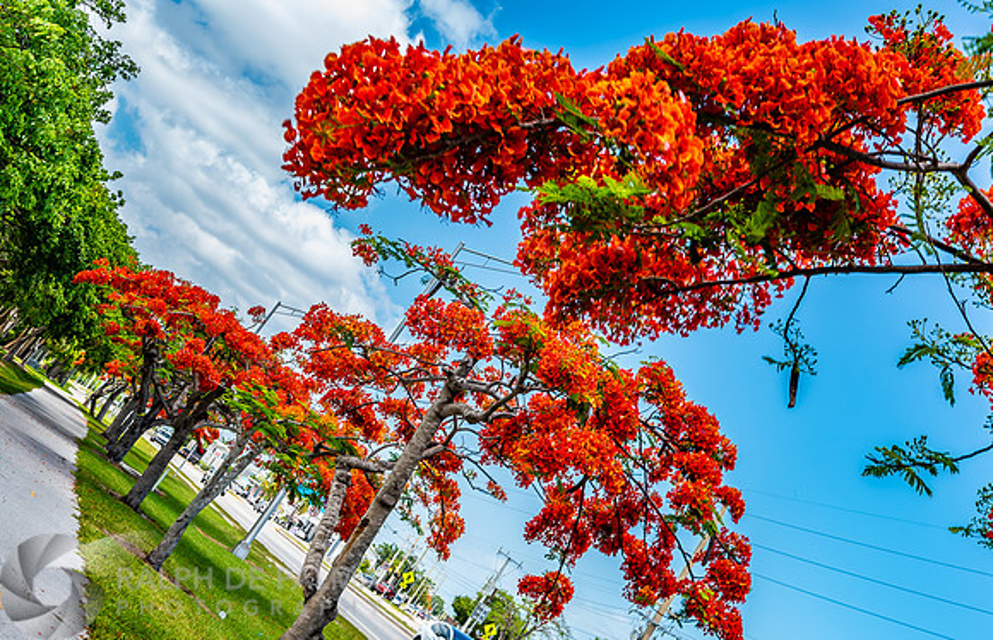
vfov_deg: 28.1
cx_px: 566
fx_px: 1279
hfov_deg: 42.3
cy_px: 312
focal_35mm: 47
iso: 100
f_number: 8
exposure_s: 1/100
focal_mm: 36
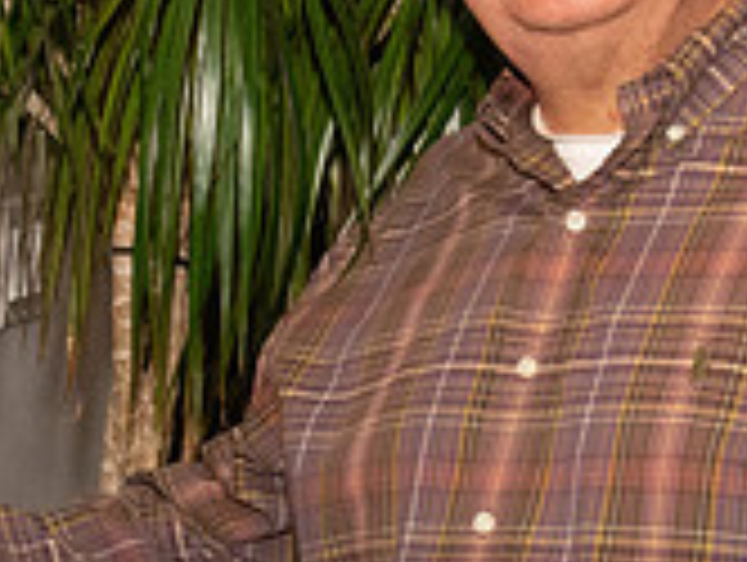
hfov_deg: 11.2
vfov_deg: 8.5
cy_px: 294
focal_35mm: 176
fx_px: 3804
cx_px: 432
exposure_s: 1/160
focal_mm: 35
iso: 5000
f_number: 14
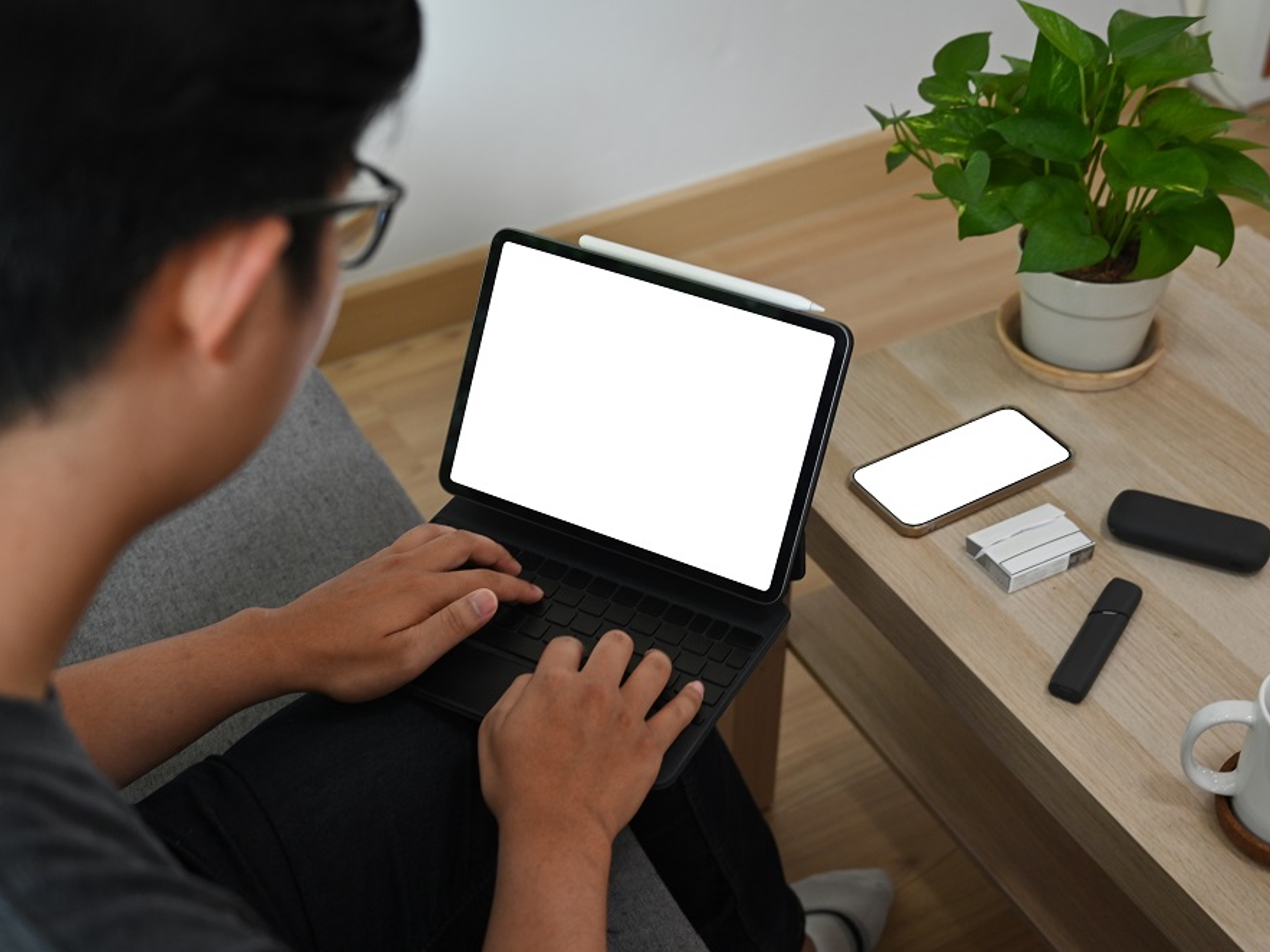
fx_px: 1797
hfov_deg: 38.9
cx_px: 633
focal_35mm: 49
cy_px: 477
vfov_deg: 29.7
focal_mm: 45
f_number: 4
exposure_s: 1/60
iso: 250
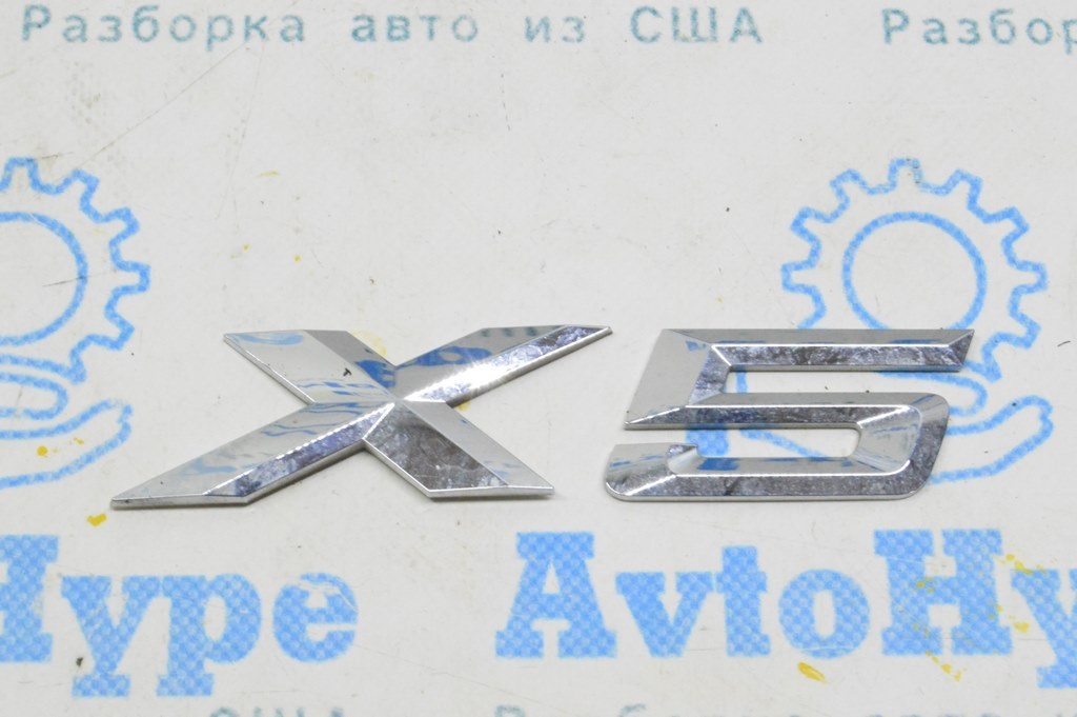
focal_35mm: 78
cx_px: 538
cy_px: 358
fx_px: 2332
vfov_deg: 17.5
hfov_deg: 26.0
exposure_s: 1/20
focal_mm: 52
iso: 6400
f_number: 20
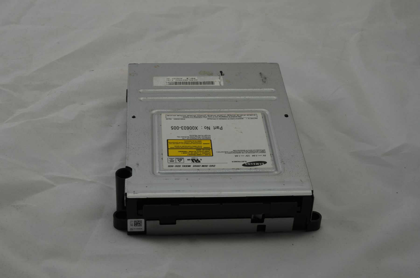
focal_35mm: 60
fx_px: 699
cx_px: 210
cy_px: 139
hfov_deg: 33.5
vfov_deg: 22.5
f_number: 20
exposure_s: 1/3
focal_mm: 40
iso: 100
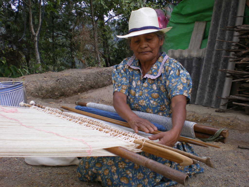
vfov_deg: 37.7
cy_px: 94
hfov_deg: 49.0
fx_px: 273
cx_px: 124
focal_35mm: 38
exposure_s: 1/80
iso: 64
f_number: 3.1
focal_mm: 6.3
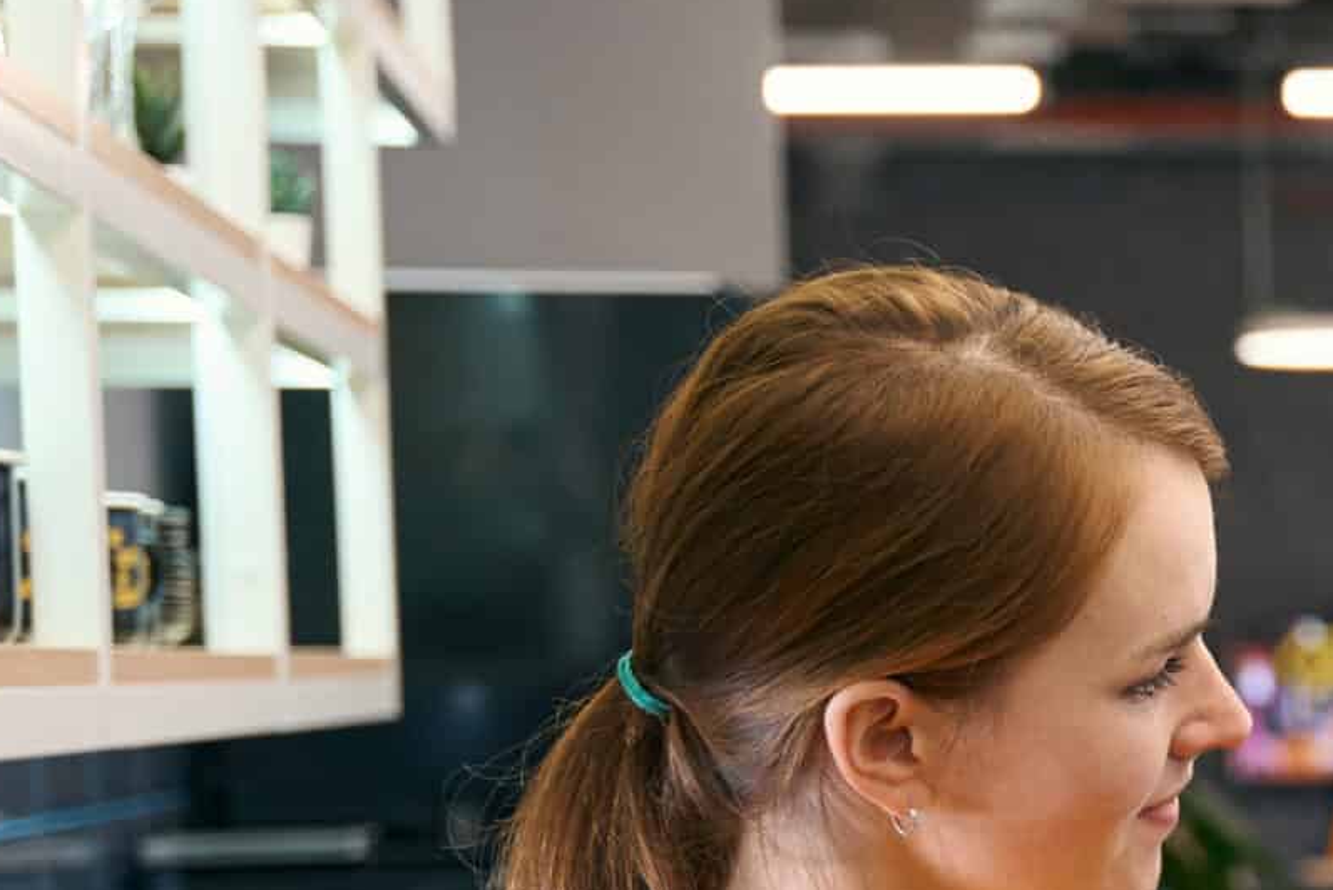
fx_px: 4519
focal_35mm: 122
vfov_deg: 11.1
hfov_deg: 15.4
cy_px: 990
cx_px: 2037
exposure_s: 1/200
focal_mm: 38
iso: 640
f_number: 2.8
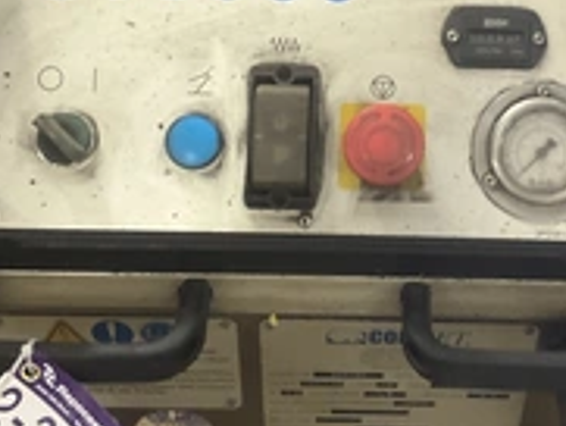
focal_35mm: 64
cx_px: 372
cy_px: 53
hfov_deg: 30.1
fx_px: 1047
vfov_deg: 22.5
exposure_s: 1/40
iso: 200
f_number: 1.8
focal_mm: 3
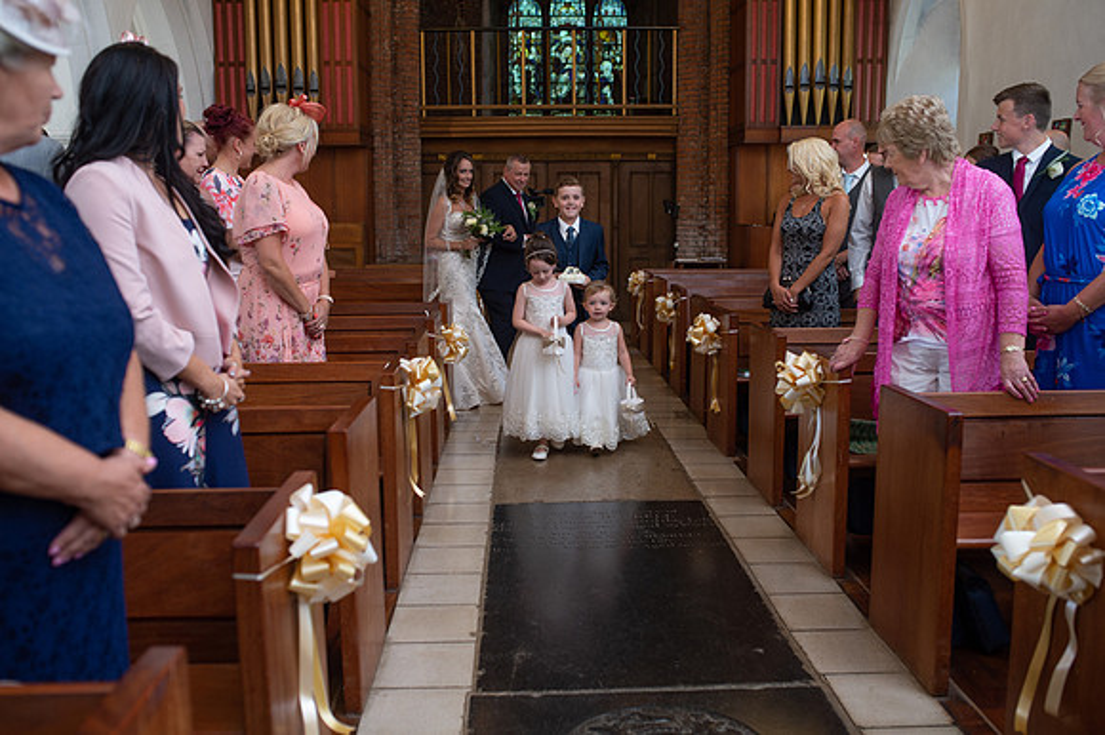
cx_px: 552
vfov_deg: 37.8
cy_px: 368
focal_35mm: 35
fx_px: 1074
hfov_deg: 54.5
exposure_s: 1/125
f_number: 3.2
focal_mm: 35
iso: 500
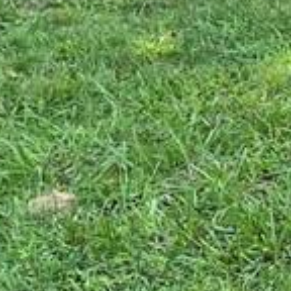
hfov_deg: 9.1
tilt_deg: -22.2
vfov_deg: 10.7
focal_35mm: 163
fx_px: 1550
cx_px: 810
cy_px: 97
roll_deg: -3.3
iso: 50
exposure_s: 1/407
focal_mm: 5.1
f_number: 1.6
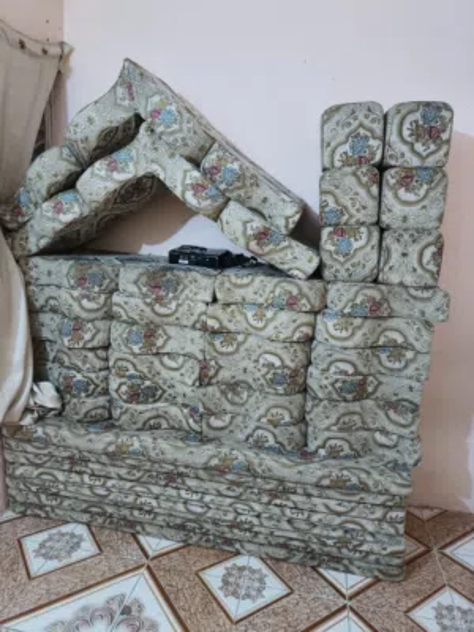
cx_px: 237
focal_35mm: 23
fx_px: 420
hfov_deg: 58.9
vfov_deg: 73.9
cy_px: 316
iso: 3260
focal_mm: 5.25
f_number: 1.7
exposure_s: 1/33.3
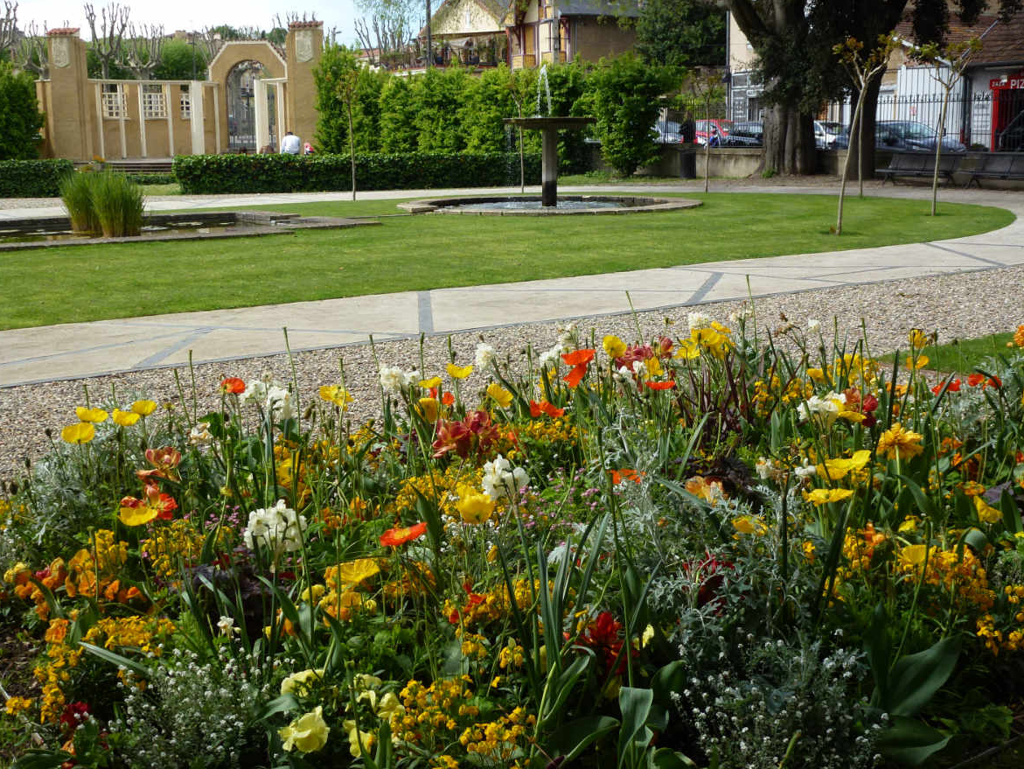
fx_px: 1243
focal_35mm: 42
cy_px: 386
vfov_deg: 34.4
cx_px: 507
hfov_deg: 44.8
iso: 100
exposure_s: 1/400
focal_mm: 7.4
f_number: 3.9
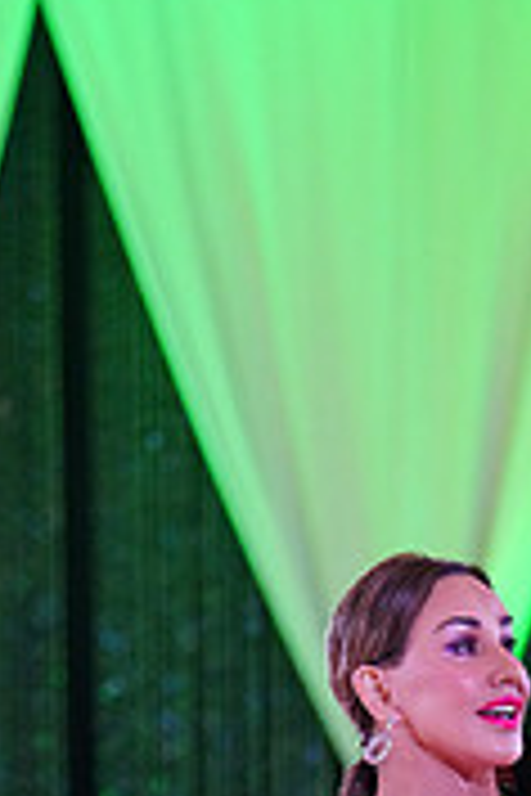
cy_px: 1273
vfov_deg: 6.4
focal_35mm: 317
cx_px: 610
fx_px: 7013
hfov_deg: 4.3
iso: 5000
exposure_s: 1/400
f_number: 2.8
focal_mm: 97
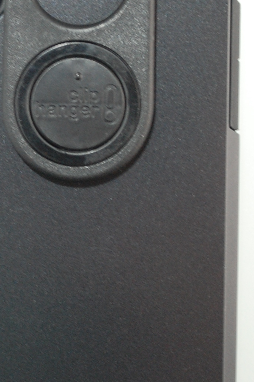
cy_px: 127
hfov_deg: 9.3
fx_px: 1561
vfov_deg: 14.0
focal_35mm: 147
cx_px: 74
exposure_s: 1/20
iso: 800
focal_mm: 44
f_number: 5.3
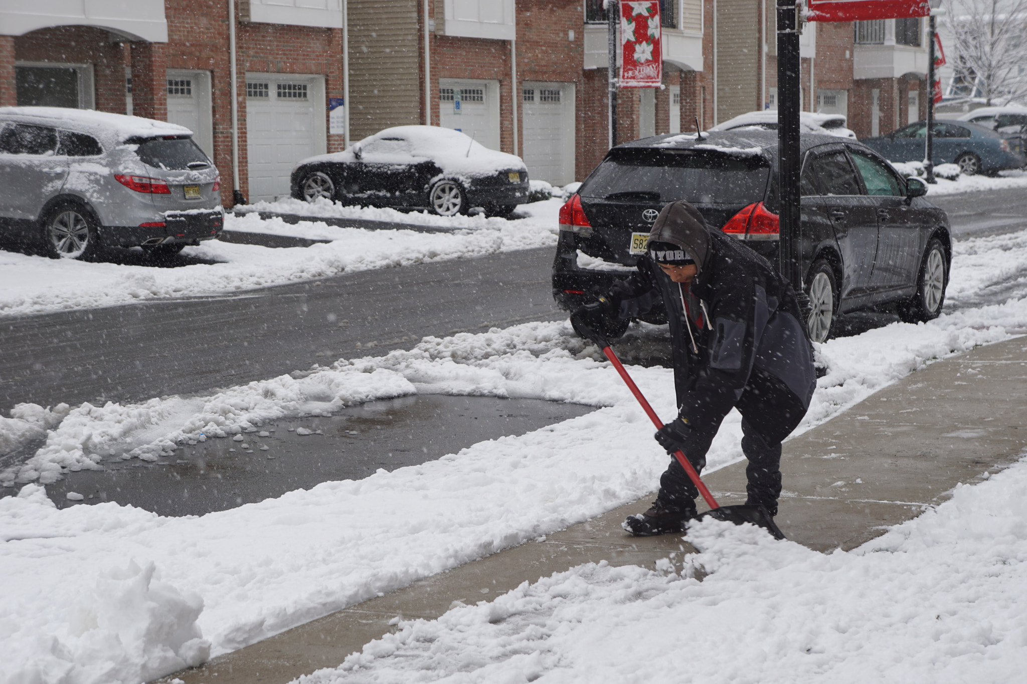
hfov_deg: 24.6
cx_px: 514
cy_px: 342
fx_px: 2353
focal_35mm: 82
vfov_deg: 16.6
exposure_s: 1/200
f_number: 6.3
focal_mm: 55
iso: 100
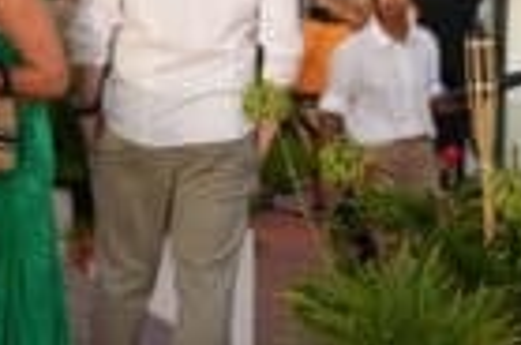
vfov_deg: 5.7
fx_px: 3422
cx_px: -232
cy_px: -109
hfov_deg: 8.5
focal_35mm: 237
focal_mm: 73
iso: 100
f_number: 4.5
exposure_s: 1/400
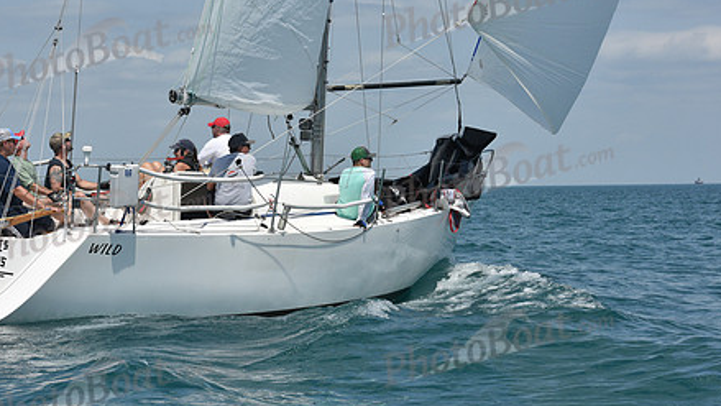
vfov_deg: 12.5
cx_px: 299
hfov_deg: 22.0
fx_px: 1855
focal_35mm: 97
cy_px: 114
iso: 250
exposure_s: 1/1250
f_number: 9
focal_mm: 70
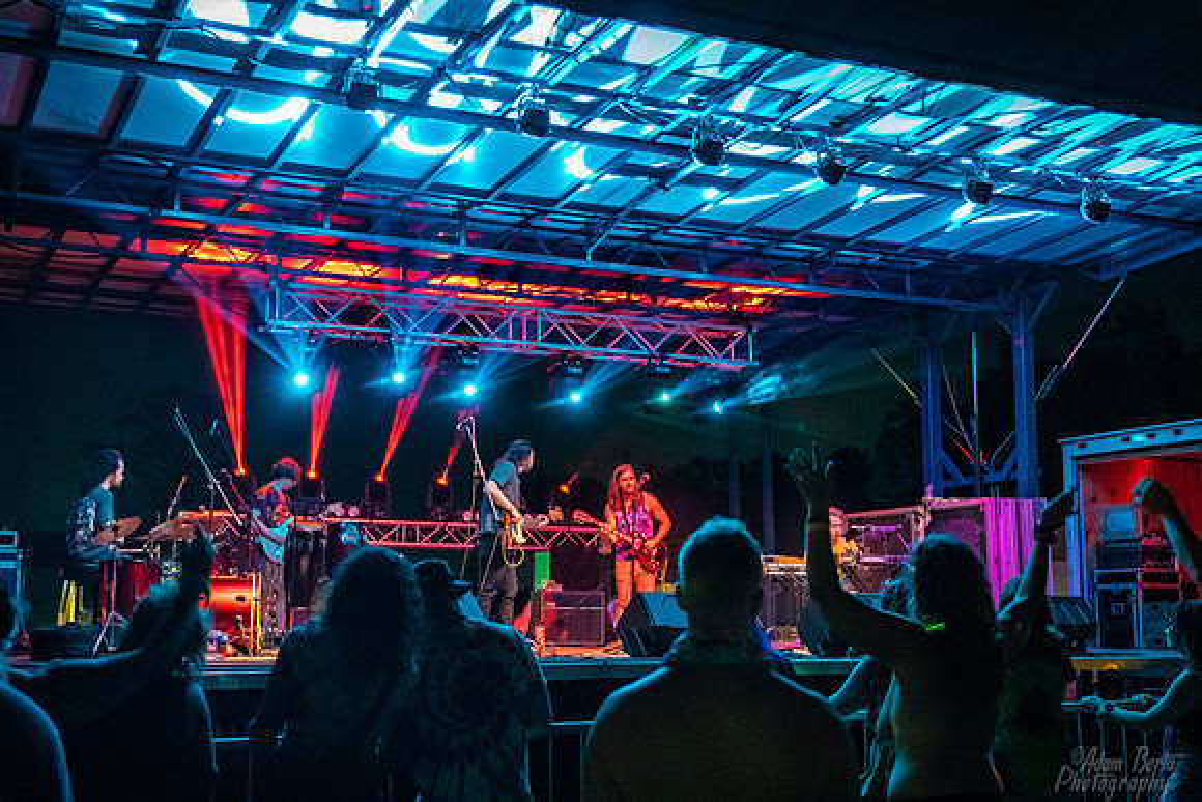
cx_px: 601
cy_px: 401
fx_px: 1403
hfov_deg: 46.4
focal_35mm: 42
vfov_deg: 31.9
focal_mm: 28
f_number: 2.8
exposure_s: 1/60
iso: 6400
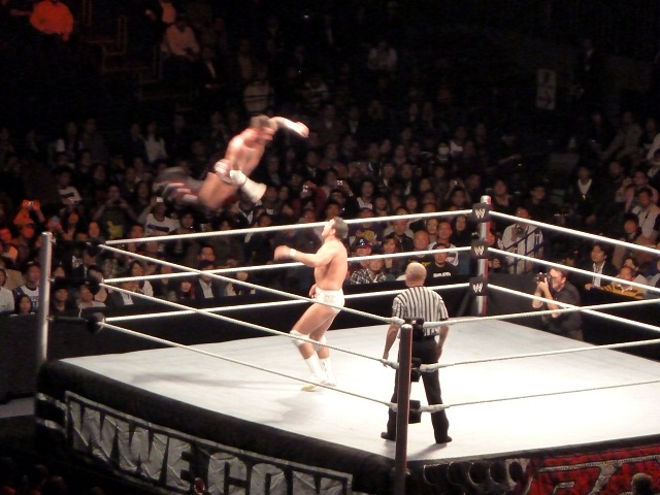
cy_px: 248
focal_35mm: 260
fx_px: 4957
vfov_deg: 5.7
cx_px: 330
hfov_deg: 7.6
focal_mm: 42.6
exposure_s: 1/30
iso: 1250
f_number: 4.7
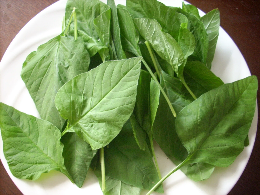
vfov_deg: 38.7
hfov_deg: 50.1
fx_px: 278
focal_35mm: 37
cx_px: 130
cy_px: 98
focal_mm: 6.2
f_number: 2.8
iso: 200
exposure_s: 1/8.4
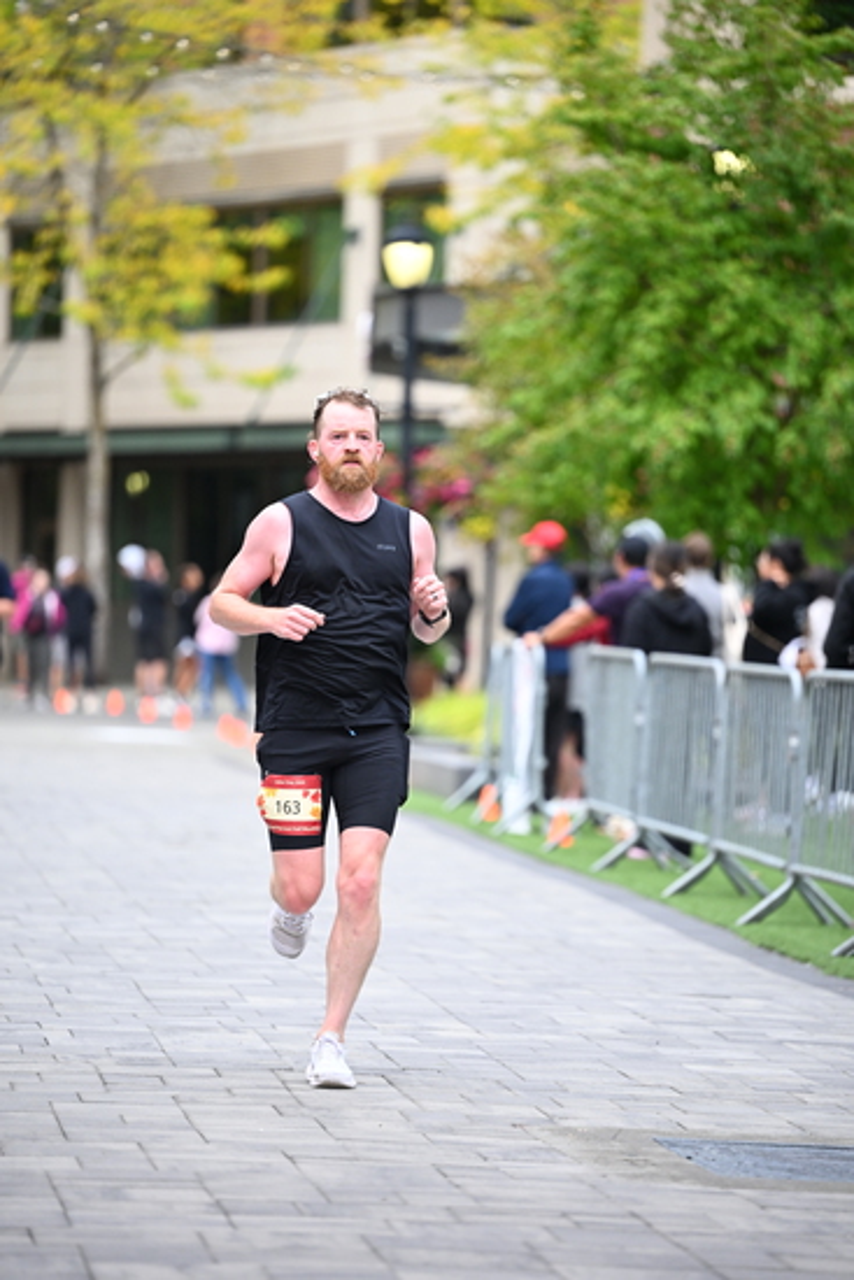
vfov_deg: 12.4
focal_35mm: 165
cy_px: 640
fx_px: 5867
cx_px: 427
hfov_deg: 8.3
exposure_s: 1/2000
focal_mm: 165
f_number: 2.8
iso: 1000
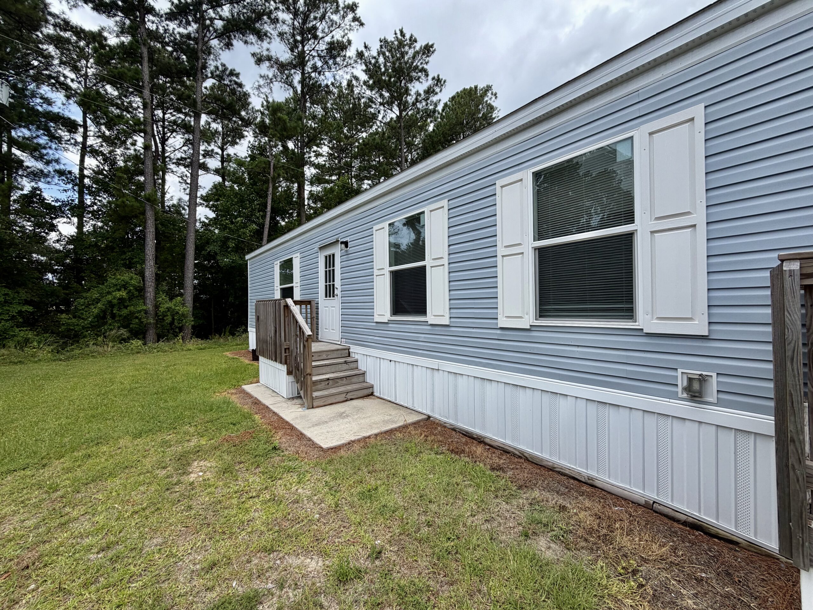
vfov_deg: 85.7
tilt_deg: +0.6
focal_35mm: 14
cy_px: 305
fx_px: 329
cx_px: 406
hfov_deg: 102.1
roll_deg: +1.0
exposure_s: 1/770
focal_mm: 2.22
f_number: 2.2
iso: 32
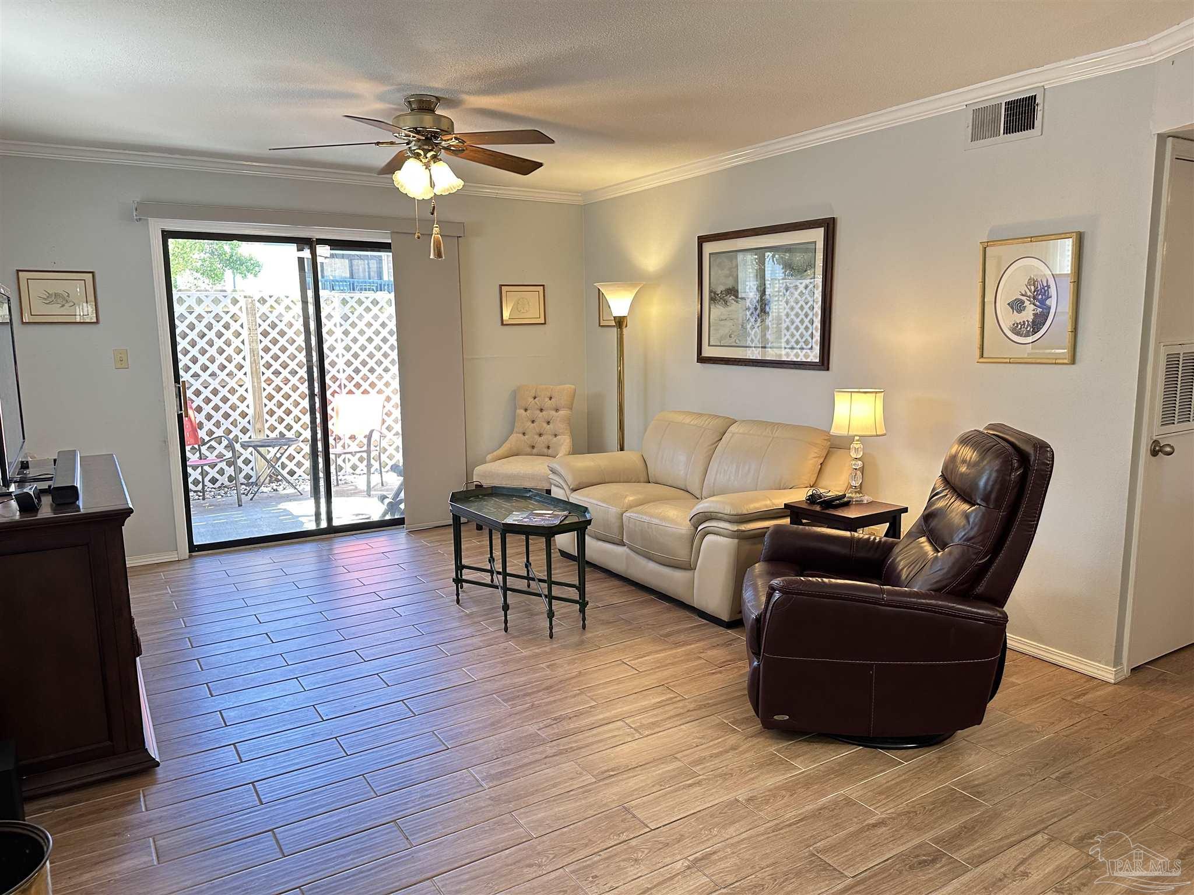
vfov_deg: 56.8
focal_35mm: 24
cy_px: 448
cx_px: 597
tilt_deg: -8.7
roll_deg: +0.5
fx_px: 828
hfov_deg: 71.6
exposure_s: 1/60
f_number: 1.78
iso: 250
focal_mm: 6.86
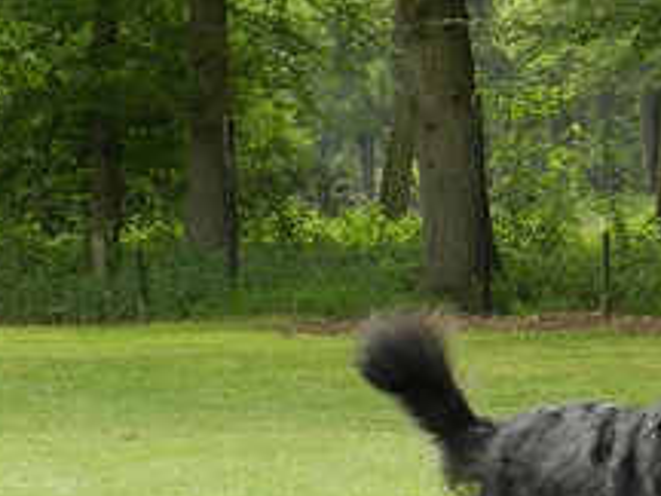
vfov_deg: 7.0
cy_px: 383
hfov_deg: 9.3
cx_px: 468
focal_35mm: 213
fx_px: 4067
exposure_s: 1/400
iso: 450
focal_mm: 20.5
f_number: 4.8
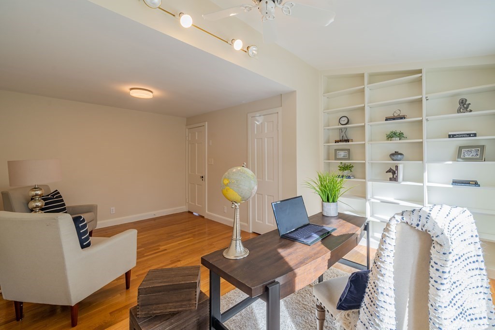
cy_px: 165
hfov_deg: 104.2
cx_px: 248
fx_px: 193
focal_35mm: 14
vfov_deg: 81.2
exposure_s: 1/125
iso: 400
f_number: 8
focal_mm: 14
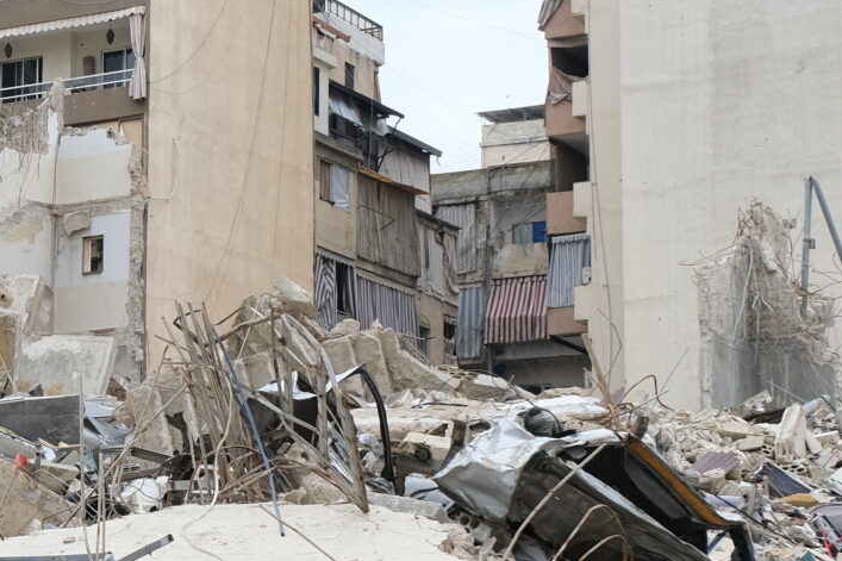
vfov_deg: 12.2
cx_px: -75
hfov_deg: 17.7
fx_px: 2619
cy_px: 382
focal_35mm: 112
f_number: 5
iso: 400
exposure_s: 1/320
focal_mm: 22
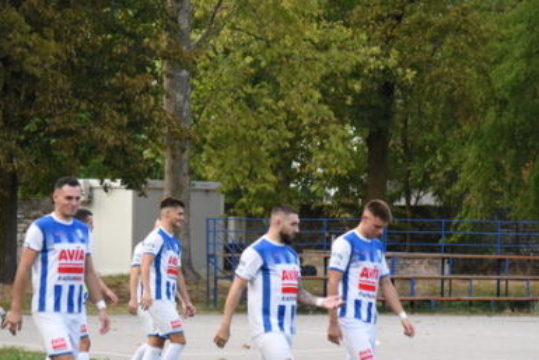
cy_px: 225
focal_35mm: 217
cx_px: 168
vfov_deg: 6.3
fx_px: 3250
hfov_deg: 9.5
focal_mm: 120
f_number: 4
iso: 4000
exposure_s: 1/4000
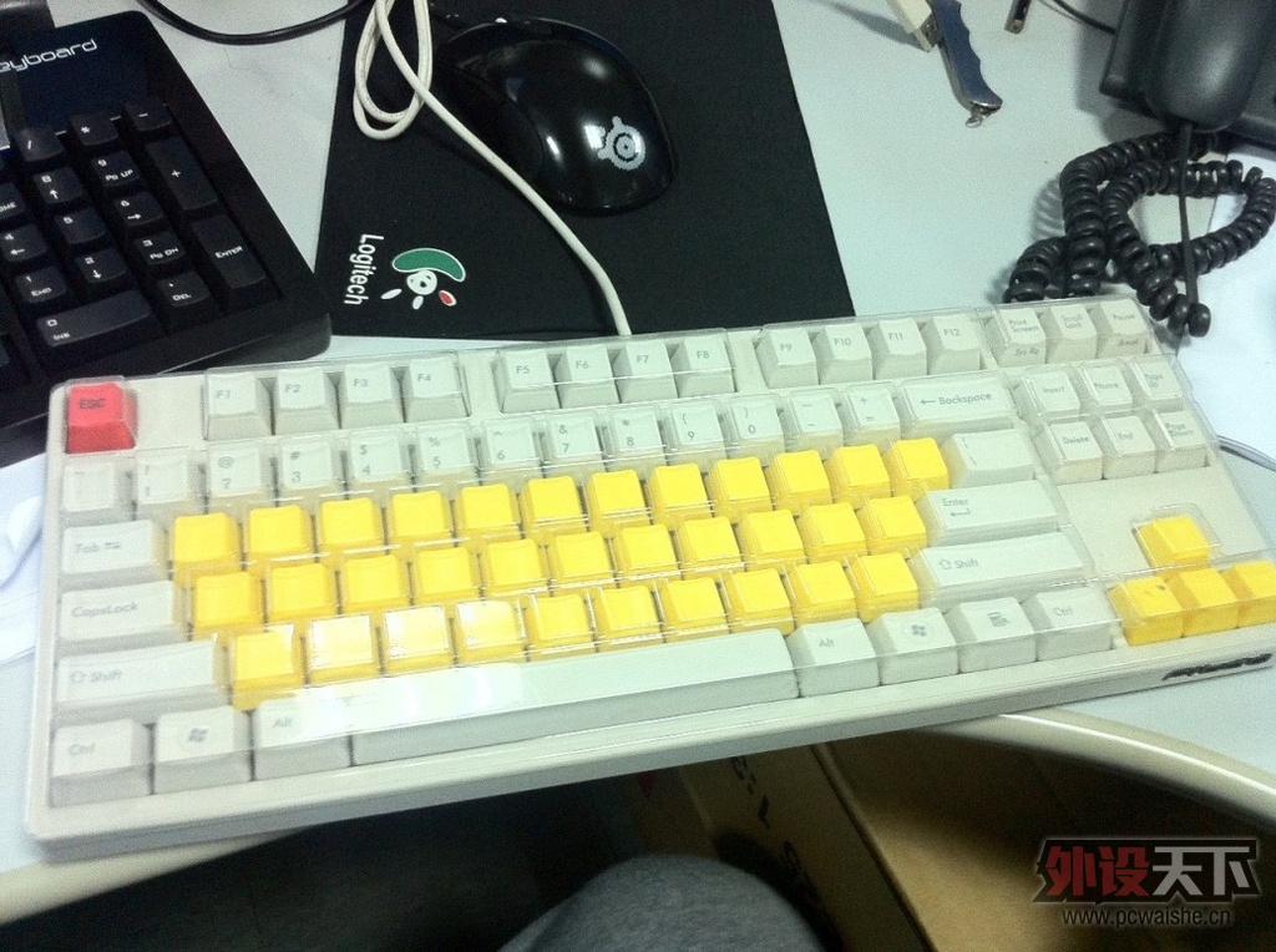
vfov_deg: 40.6
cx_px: 638
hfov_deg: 52.7
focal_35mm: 35
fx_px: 1288
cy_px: 476
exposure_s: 1/15
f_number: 2.8
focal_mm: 3.85
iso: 200
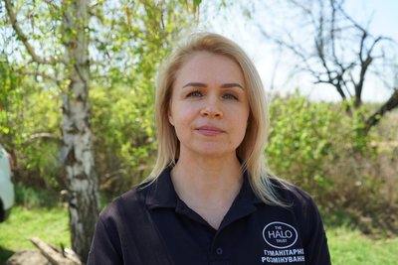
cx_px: 199
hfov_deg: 57.2
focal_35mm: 33
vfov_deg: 40.0
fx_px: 365
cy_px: 132
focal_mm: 33
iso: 100
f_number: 4.5
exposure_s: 1/250
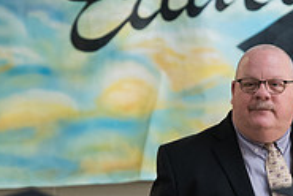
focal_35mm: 454
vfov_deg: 3.0
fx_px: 3701
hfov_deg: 4.5
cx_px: 299
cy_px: 167
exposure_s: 1/200
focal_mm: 145
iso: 2500
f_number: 2.8
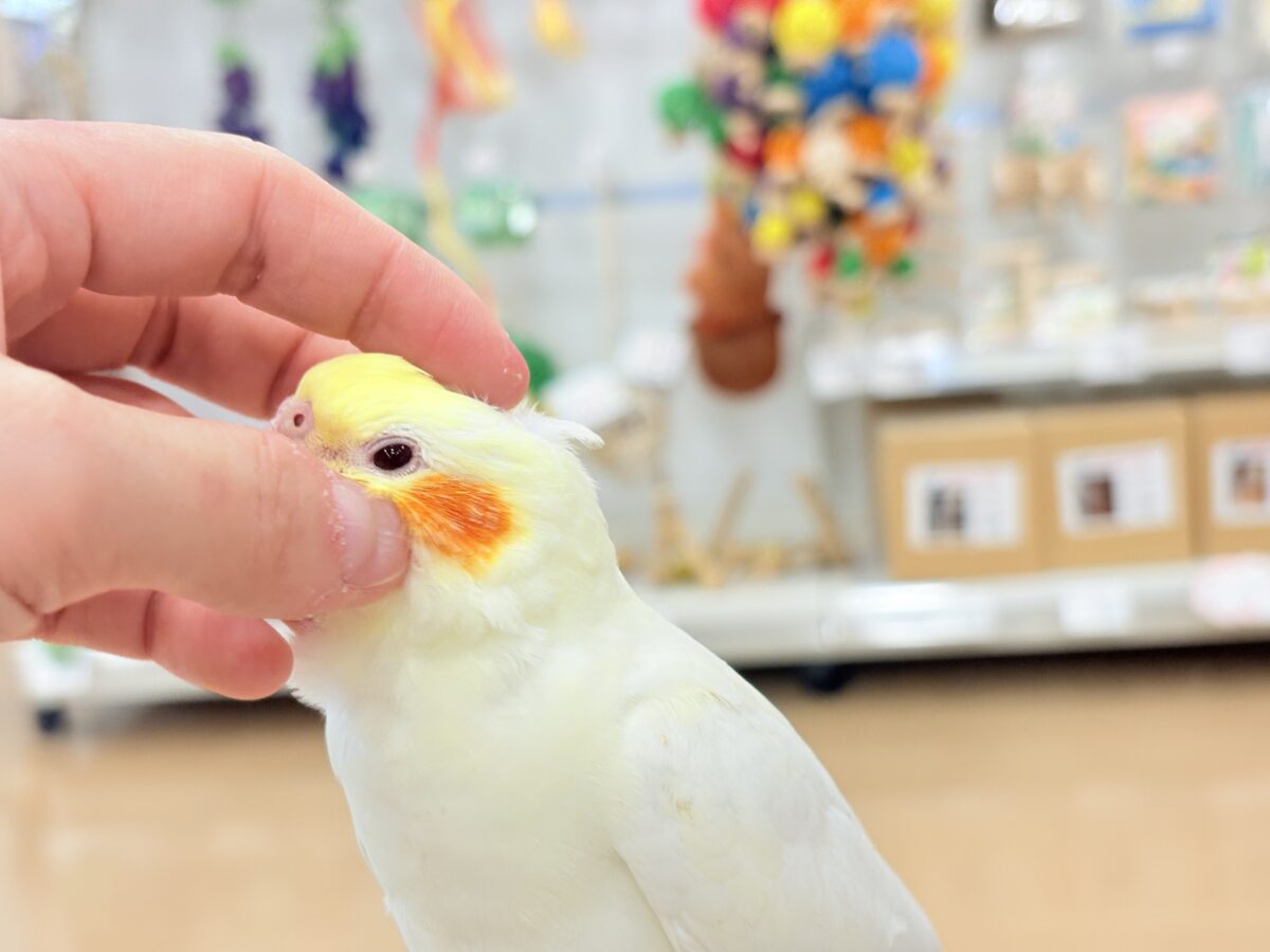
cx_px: 635
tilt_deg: -9.4
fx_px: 1908
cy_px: 476
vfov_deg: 28.0
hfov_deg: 36.8
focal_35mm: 52
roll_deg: +5.8
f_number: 1.6
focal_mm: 5.96
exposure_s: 1/50
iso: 50
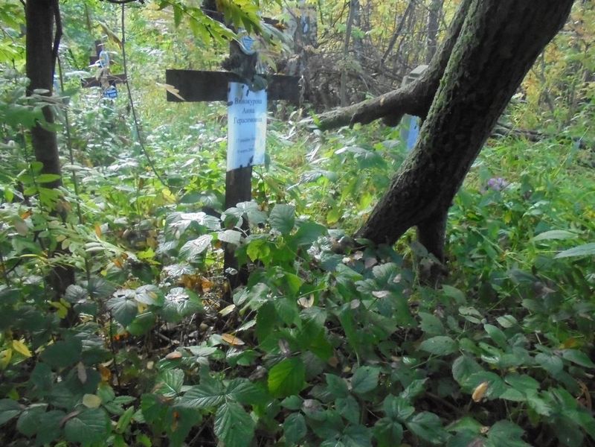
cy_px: 224
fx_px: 447
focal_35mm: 26
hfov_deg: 67.3
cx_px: 298
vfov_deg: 53.1
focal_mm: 4.6
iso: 640
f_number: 3.5
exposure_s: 1/125
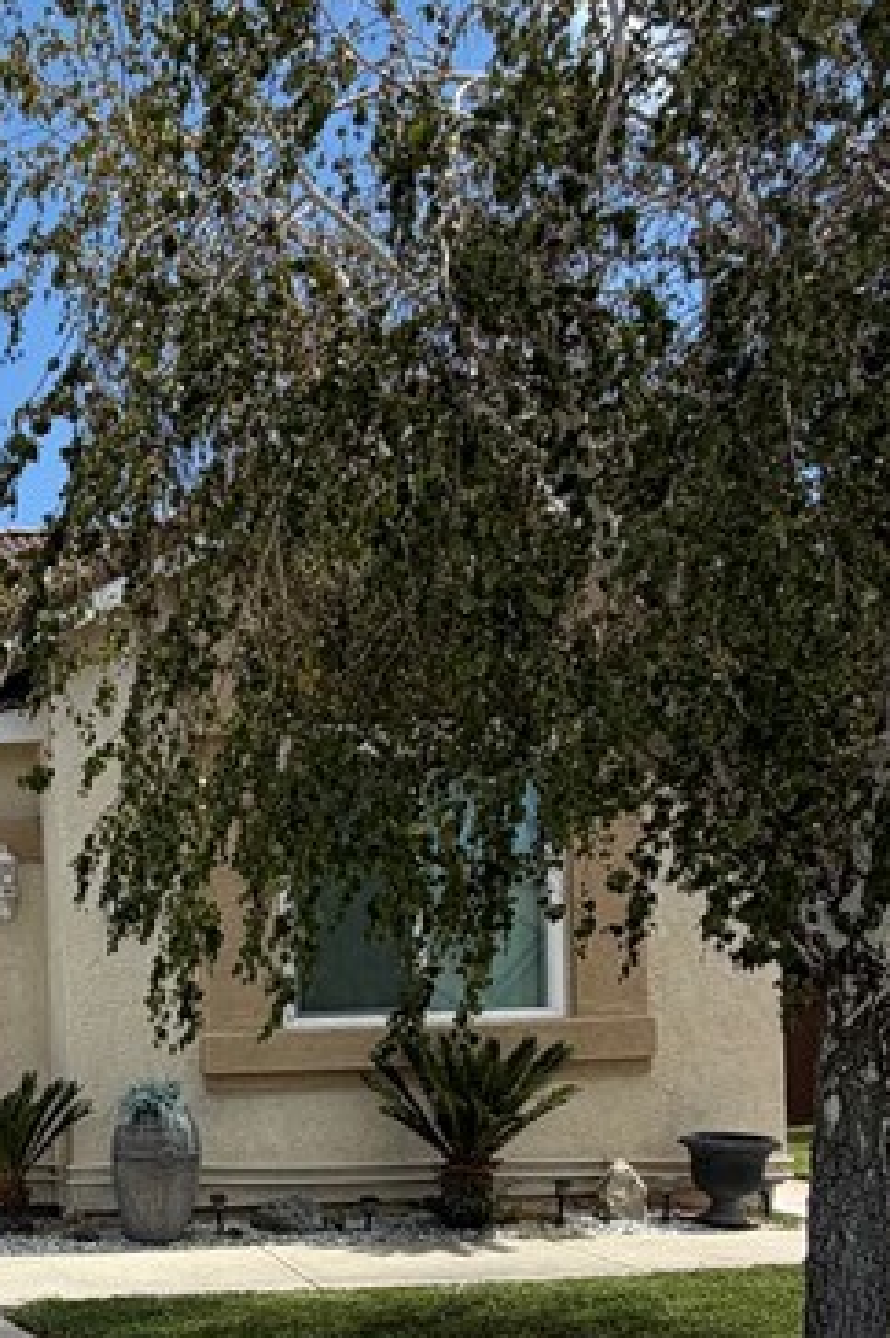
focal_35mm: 41
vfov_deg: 44.0
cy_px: 1162
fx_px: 1523
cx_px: -110
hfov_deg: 29.2
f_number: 2.2
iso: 20
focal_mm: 2.22
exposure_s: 1/830
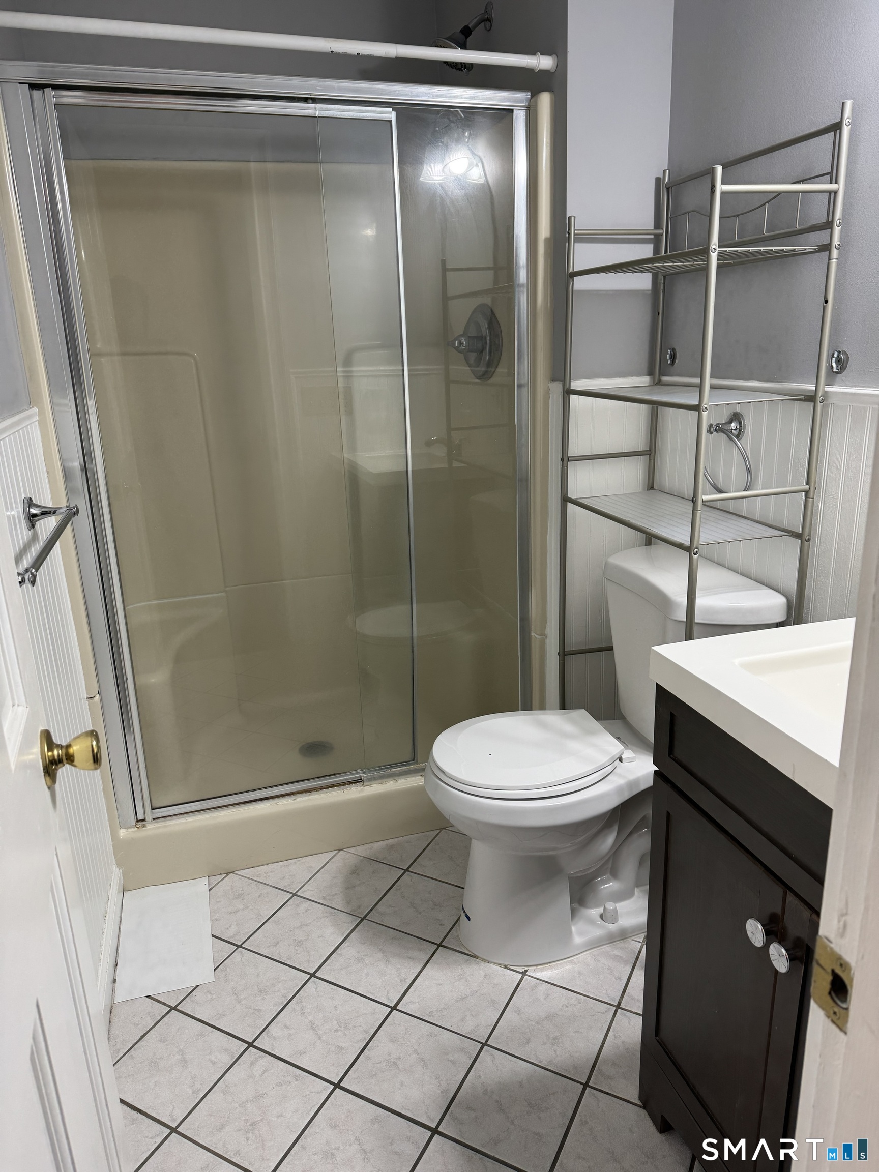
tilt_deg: -17.0
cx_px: 440
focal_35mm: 24
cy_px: 586
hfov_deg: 56.8
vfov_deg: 71.6
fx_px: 813
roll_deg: +3.3
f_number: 1.78
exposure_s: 1/120
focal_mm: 6.76
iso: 100
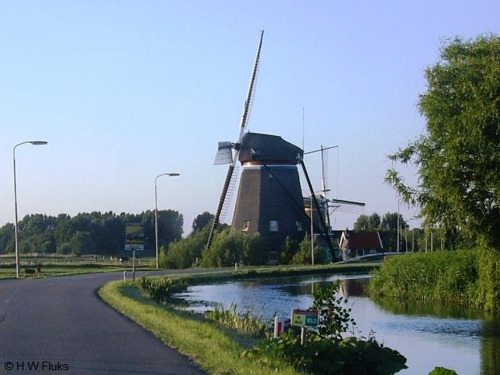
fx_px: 549
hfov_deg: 49.0
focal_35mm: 38
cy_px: 188
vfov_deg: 37.7
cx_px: 250
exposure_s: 1/400
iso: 64
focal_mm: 7.9
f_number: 2.8
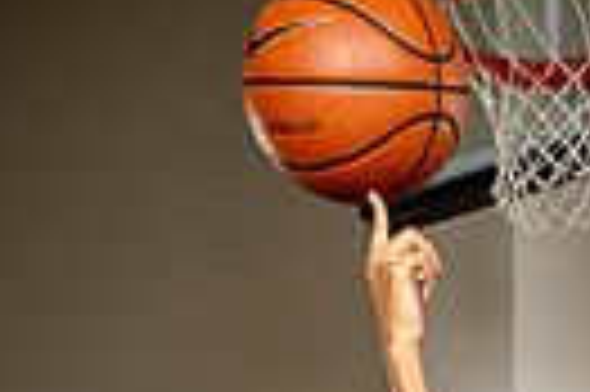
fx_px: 2144
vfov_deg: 9.4
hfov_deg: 15.3
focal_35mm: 131
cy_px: 933
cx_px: 631
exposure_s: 1/500
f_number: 8
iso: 250
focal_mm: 38
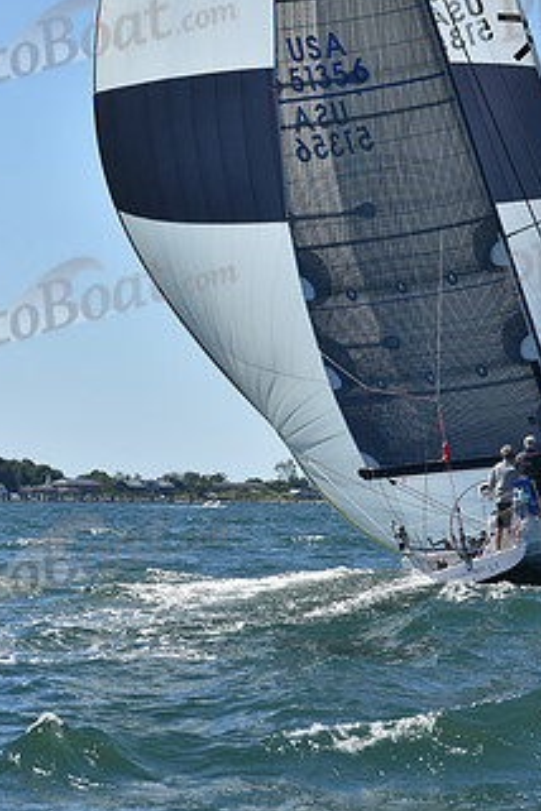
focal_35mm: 177
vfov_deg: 11.6
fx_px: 3990
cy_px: 144
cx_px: 368
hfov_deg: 7.8
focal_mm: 98
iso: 250
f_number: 8
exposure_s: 1/1250
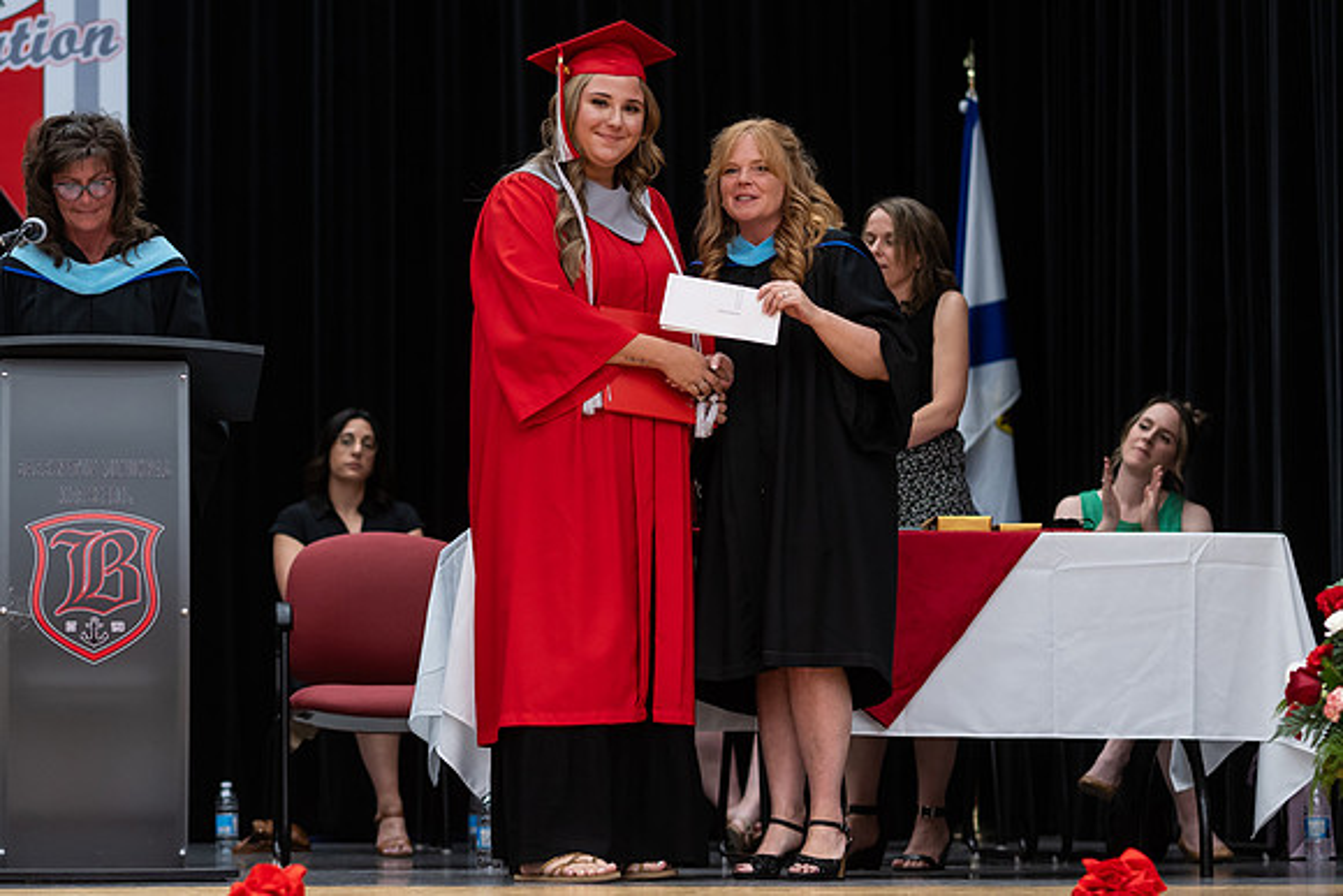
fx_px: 4224
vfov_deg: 12.1
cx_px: 477
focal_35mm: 113
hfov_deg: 18.0
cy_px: 476
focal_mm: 85
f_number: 2.8
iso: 1000
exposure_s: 1/200
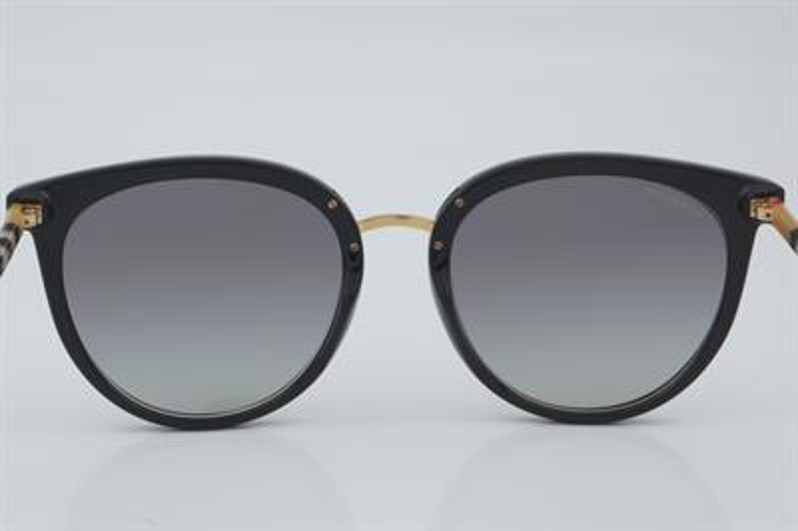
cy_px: 266
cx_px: 399
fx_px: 1827
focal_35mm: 82
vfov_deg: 16.5
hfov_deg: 24.6
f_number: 32
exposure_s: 1/4
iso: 100
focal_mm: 55
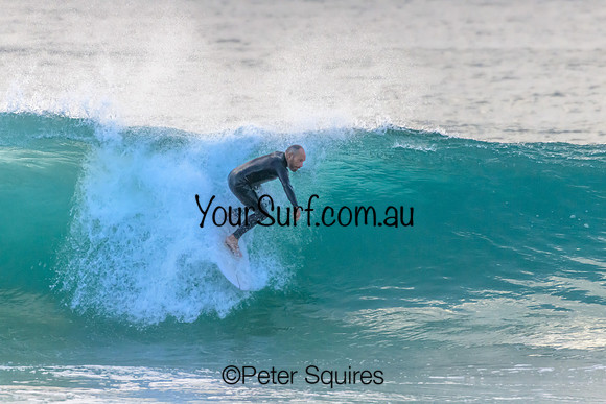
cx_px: 303
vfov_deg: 2.0
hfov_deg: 3.0
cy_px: 202
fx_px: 11449
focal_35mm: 680
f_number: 11
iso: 4500
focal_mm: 680
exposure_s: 1/2000
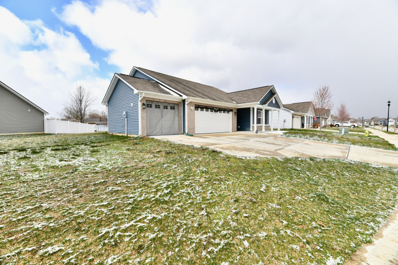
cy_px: 132
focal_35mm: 14
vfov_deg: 81.2
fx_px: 155
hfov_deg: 104.3
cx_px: 199
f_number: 13
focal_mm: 14
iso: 640
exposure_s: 1/640
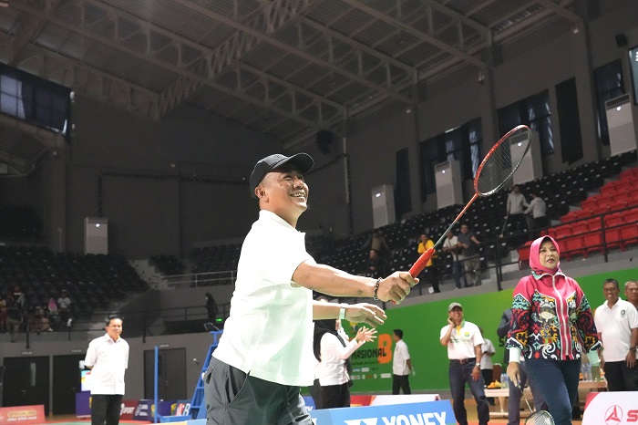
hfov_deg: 42.8
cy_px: 212
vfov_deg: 29.2
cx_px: 319
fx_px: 815
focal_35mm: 46
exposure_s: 1/800
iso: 20000
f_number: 5.6
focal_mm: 46
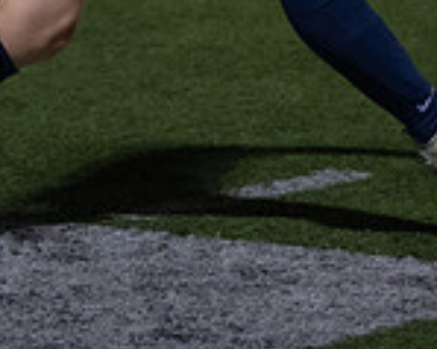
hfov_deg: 4.5
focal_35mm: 432
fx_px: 5584
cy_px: -288
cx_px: 42
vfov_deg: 3.6
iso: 4000
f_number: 2.8
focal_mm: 70
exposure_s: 1/1000
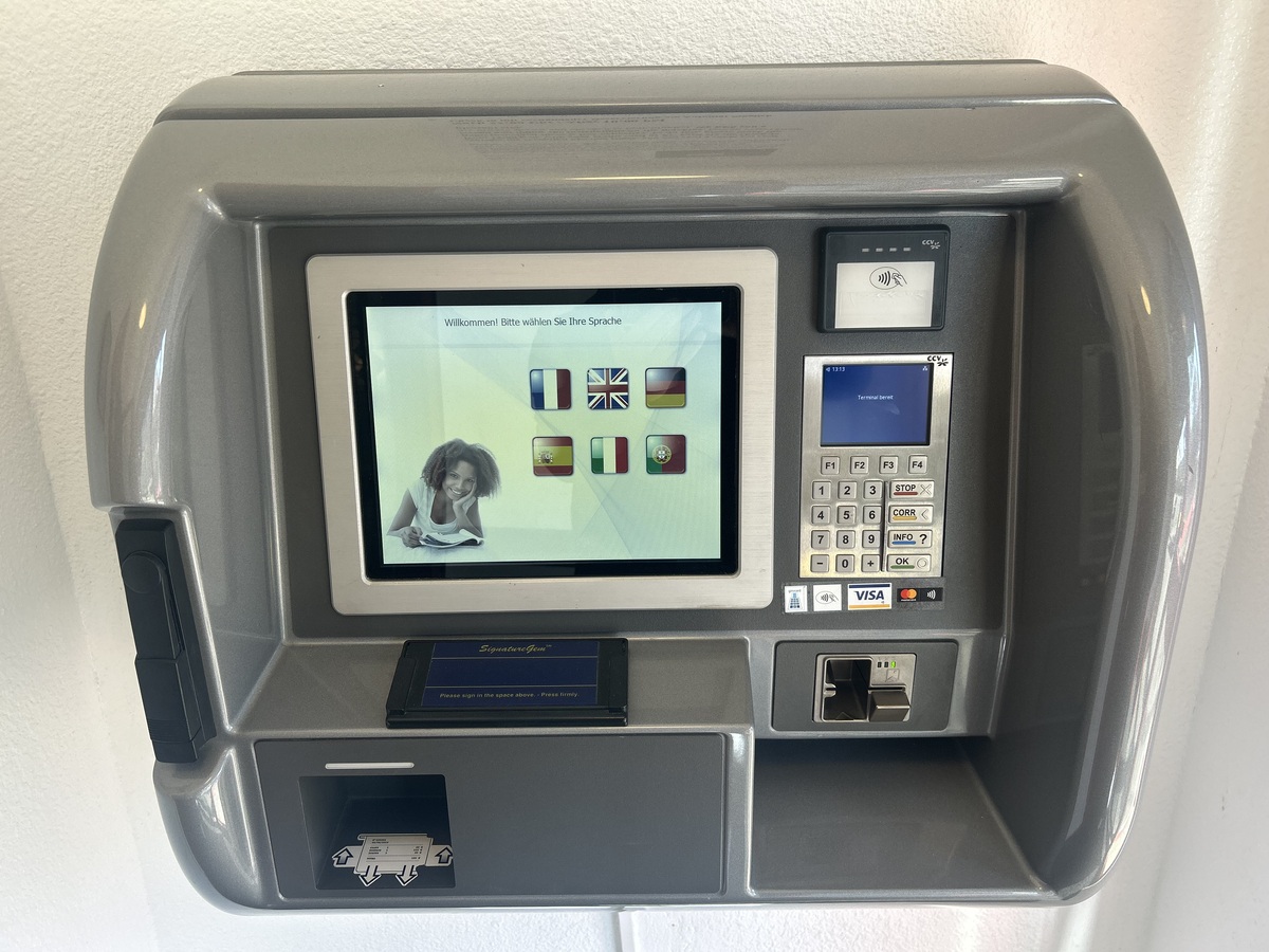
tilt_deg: -20.9
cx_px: 634
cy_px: 476
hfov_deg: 67.3
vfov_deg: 53.1
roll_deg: +1.1
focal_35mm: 26
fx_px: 953
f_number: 1.5
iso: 40
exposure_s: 1/121
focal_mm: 5.7
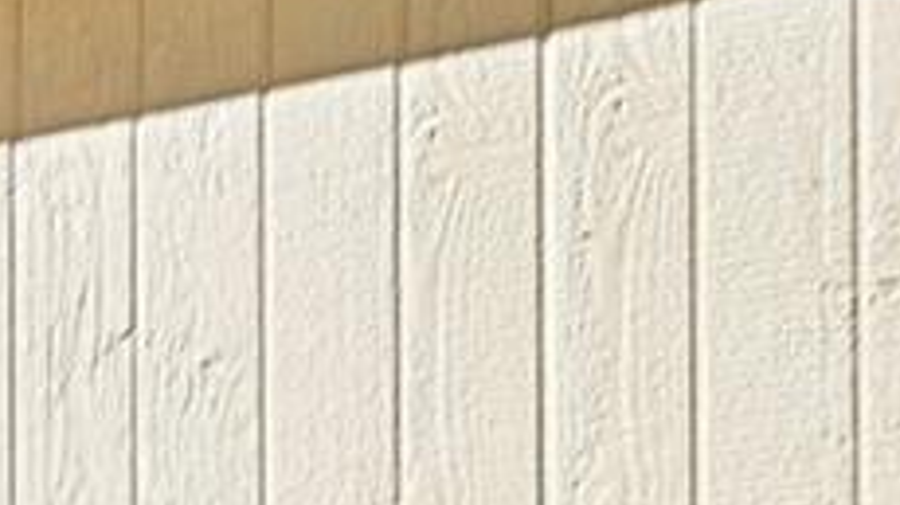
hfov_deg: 10.7
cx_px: -1976
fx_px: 2432
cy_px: 1033
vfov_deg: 10.8
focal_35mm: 102
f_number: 8
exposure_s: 1/100
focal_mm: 14
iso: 64
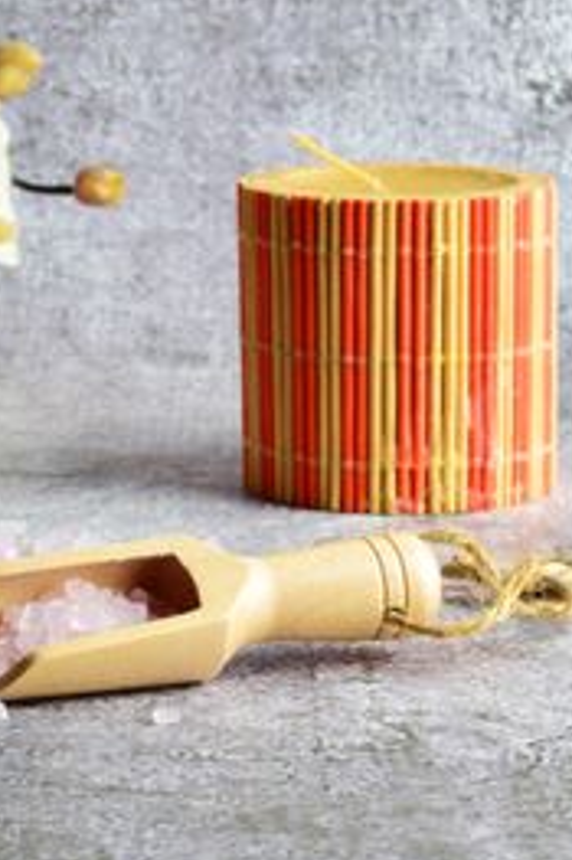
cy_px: 121
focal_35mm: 146
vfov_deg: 14.0
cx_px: 60
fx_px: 3484
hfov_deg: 9.3
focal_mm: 50
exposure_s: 1/2.5
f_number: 16
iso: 100
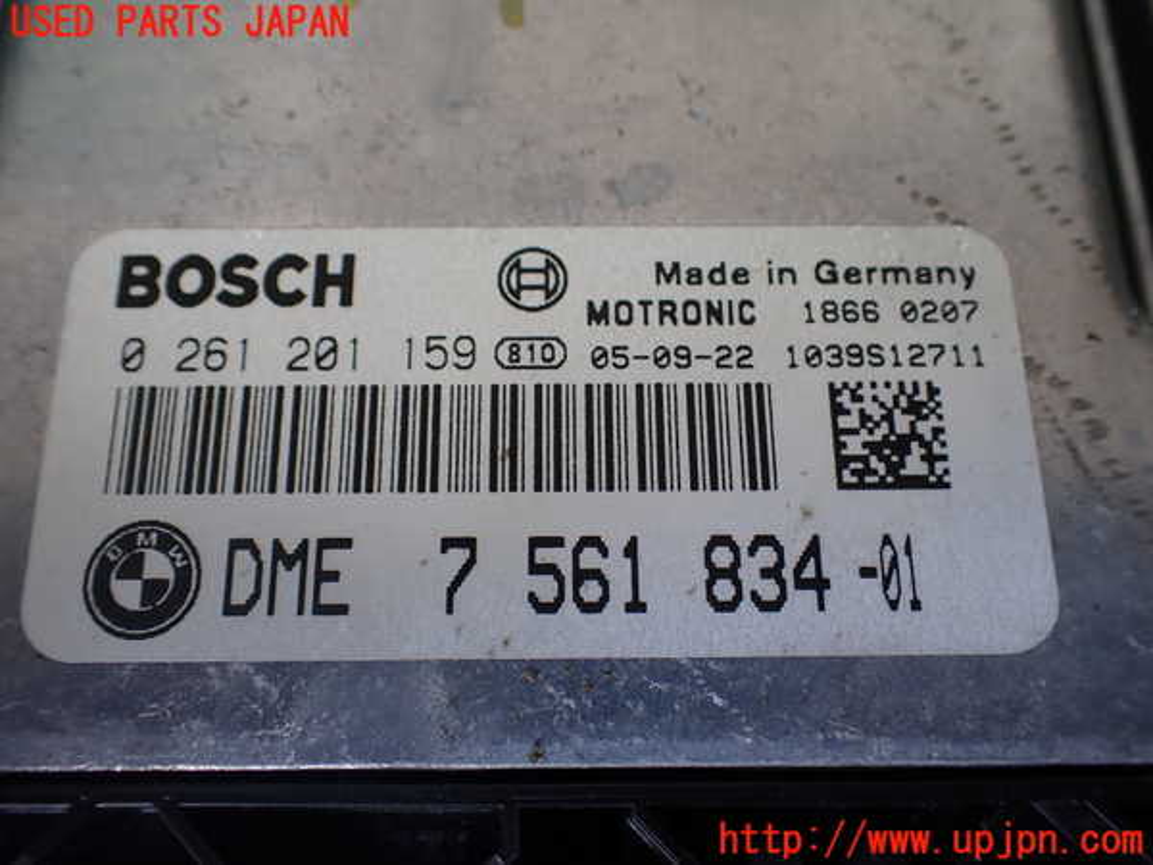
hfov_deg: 60.0
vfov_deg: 46.8
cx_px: 576
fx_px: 999
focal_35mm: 30
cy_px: 432
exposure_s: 1/125
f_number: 2.3
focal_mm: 5.4
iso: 125
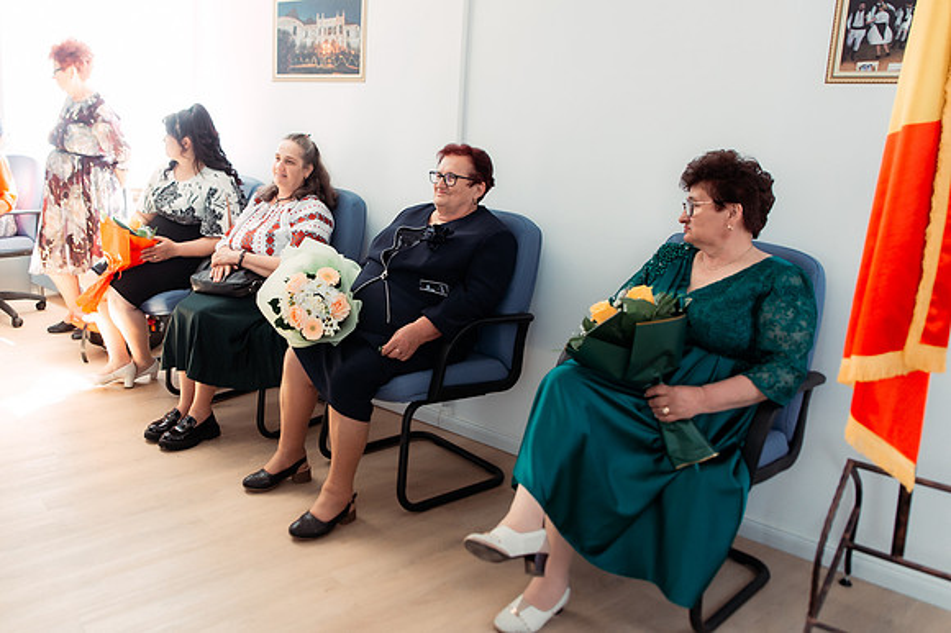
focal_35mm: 31
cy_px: 239
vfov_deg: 41.7
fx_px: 823
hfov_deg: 58.9
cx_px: 333
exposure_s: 1/125
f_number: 3.2
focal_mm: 24
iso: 1600
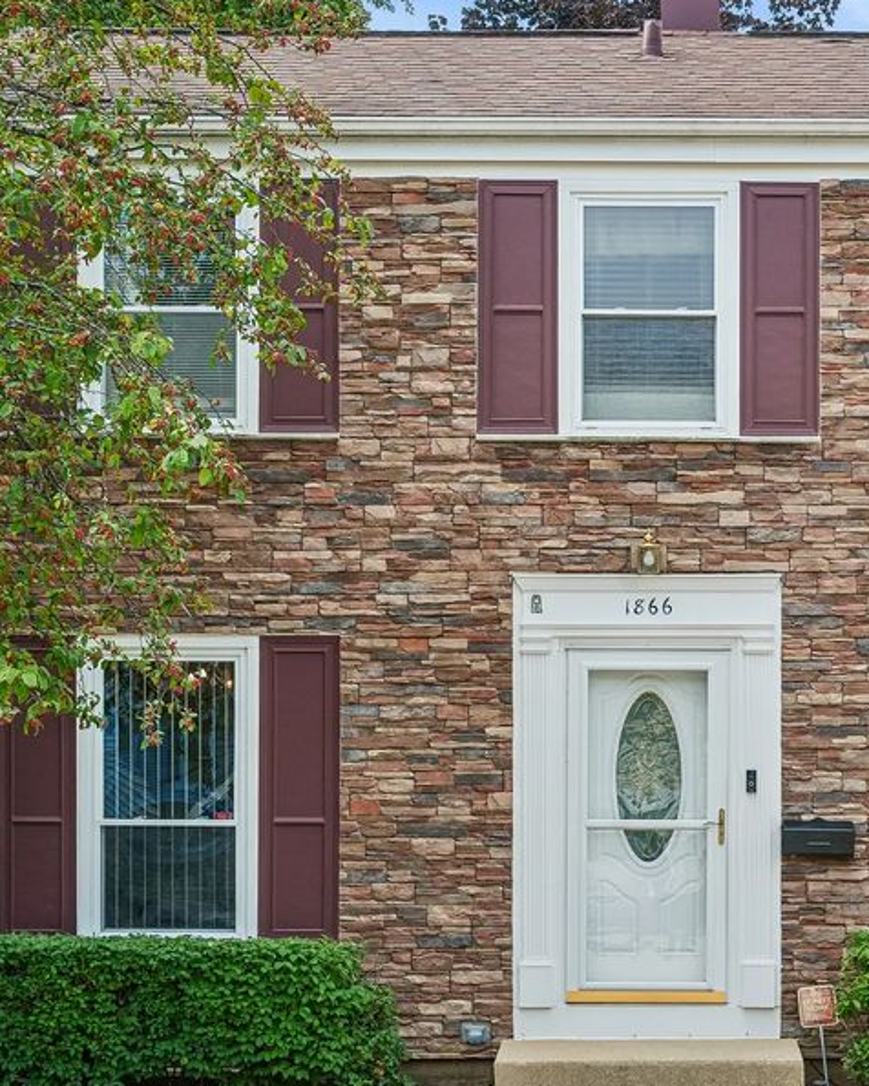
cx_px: 701
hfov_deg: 21.3
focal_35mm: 71
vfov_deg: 26.8
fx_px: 2283
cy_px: 552
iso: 400
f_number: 8
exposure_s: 1/400
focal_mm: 44
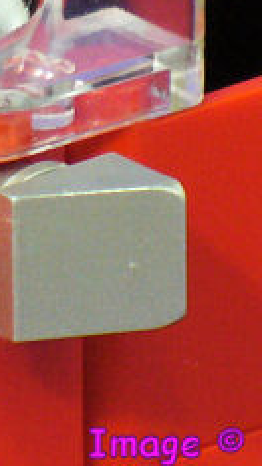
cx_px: 87
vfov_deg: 5.2
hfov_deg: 2.9
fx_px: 5094
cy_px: 242
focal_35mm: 412
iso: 200
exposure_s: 1/3.2
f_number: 4.5
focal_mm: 36.6
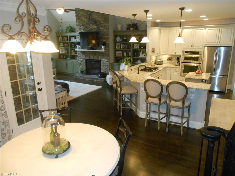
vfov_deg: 53.1
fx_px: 177
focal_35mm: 26
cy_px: 88
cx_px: 118
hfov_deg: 67.3
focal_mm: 4.6
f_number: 3.5
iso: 500
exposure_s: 1/25
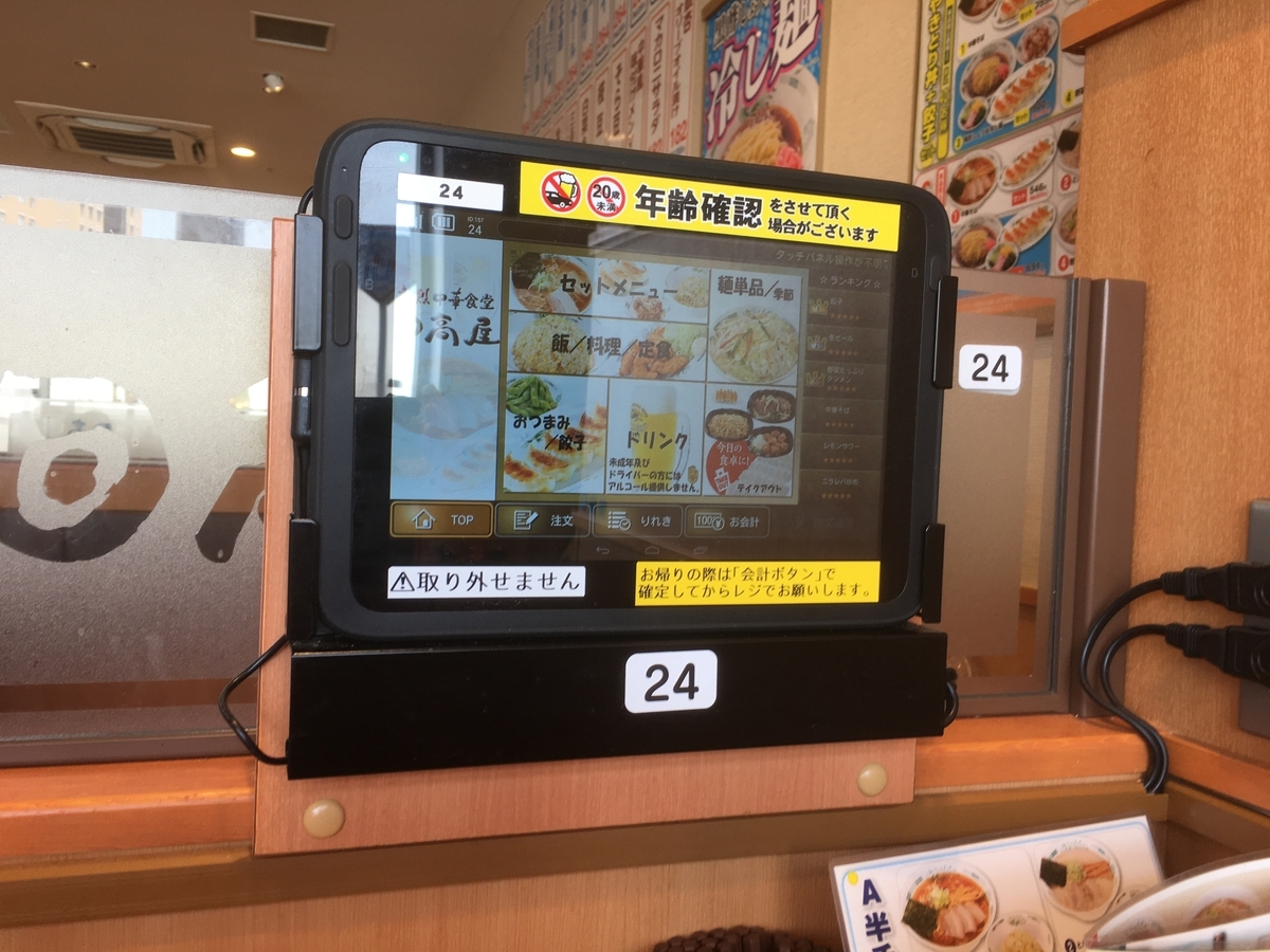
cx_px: 635
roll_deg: -3.3
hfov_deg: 61.7
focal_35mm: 29
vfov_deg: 48.2
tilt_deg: -0.7
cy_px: 476
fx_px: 1064
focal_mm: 4.15
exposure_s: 1/60
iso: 32
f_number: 2.2
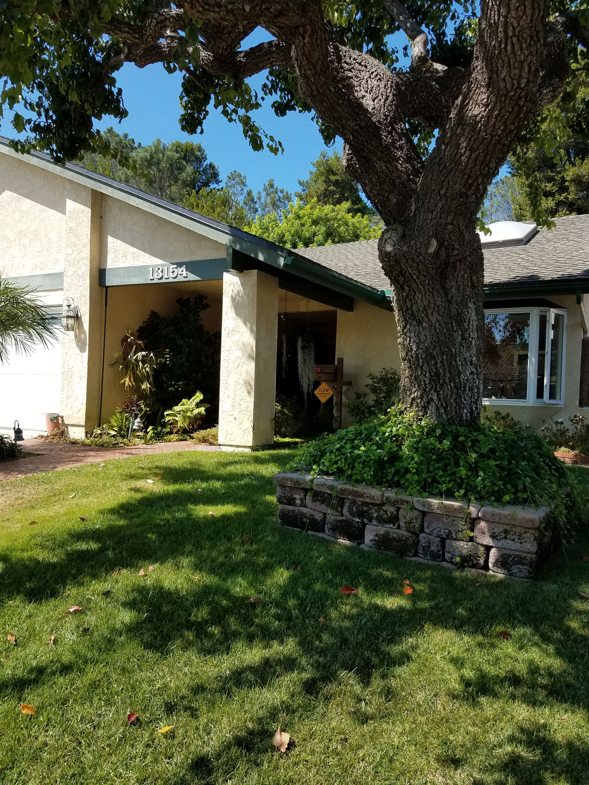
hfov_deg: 53.1
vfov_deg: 67.3
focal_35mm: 26
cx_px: 294
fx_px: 590
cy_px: 392
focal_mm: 4.2
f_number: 1.7
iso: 40
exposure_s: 1/1404
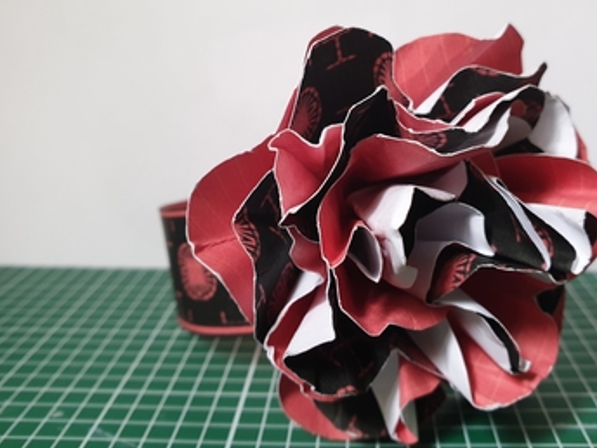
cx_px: 319
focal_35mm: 34
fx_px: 586
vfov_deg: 41.6
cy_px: 178
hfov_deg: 53.9
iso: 400
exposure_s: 1/60
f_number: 2.4
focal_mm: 4.3
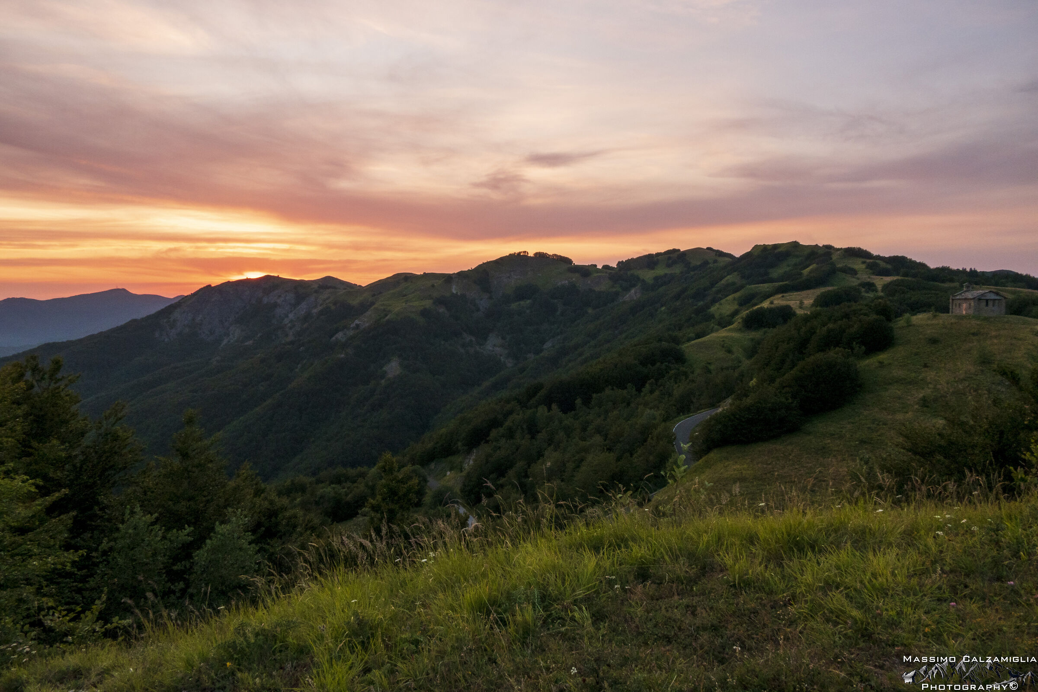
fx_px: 692
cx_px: 519
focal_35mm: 24
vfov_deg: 53.1
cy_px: 346
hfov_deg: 73.7
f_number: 11
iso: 320
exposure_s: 1/40
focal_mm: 8.8
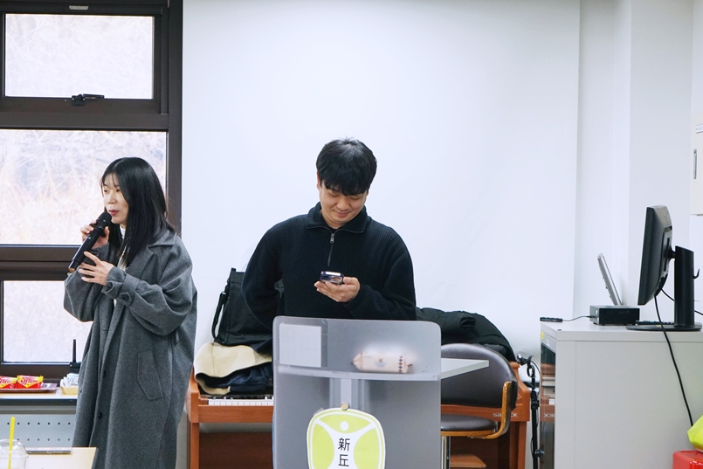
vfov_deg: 15.7
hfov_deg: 23.4
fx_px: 1699
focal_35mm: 87
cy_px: 248
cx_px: 312
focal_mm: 70
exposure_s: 1/100
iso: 400
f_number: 5.6
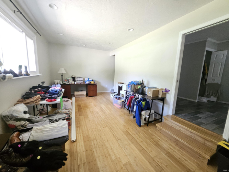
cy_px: 86
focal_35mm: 13
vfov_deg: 89.9
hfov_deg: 106.2
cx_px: 114
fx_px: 86
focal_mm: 1.74
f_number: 2.2
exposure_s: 1/30
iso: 320
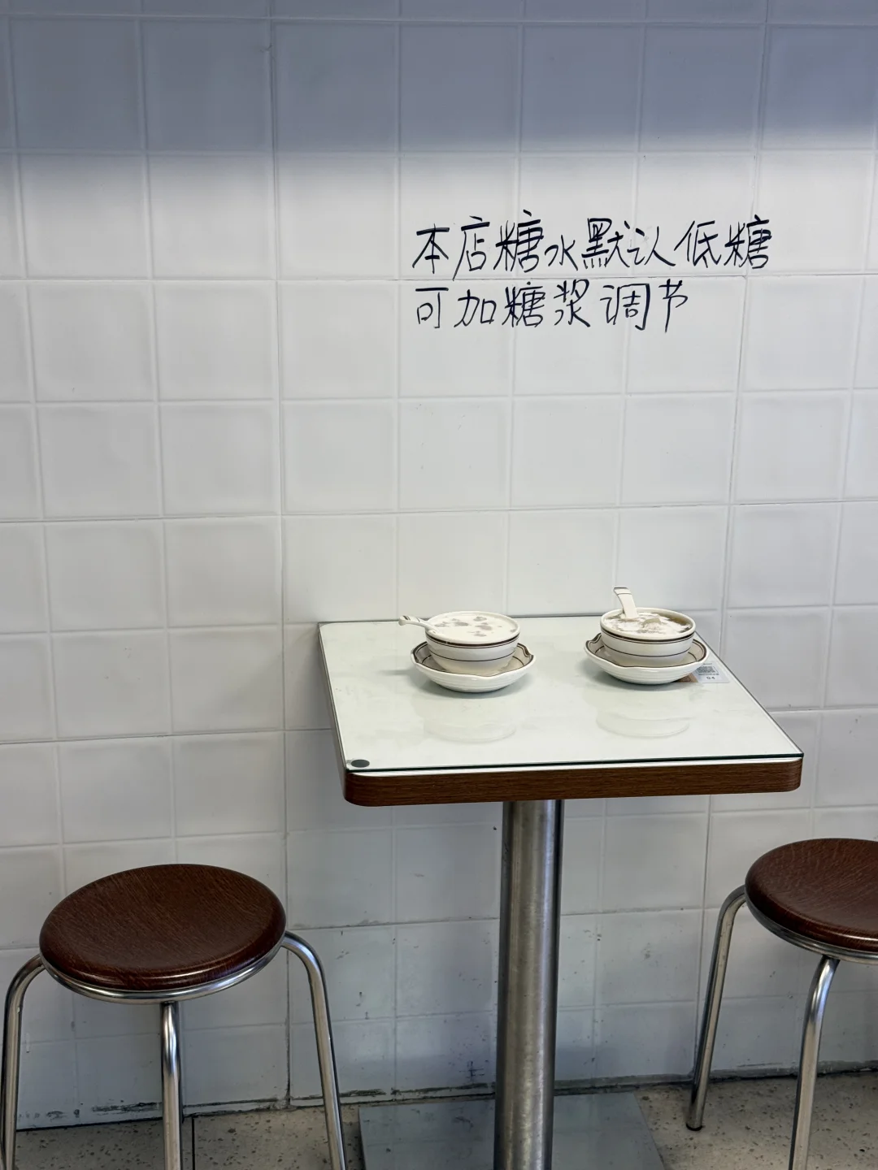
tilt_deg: -16.6
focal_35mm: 48
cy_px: 585
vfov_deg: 39.7
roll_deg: -1.2
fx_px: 1623
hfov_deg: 30.3
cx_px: 439
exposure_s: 1/50
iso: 50
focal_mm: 6.76
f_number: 1.78
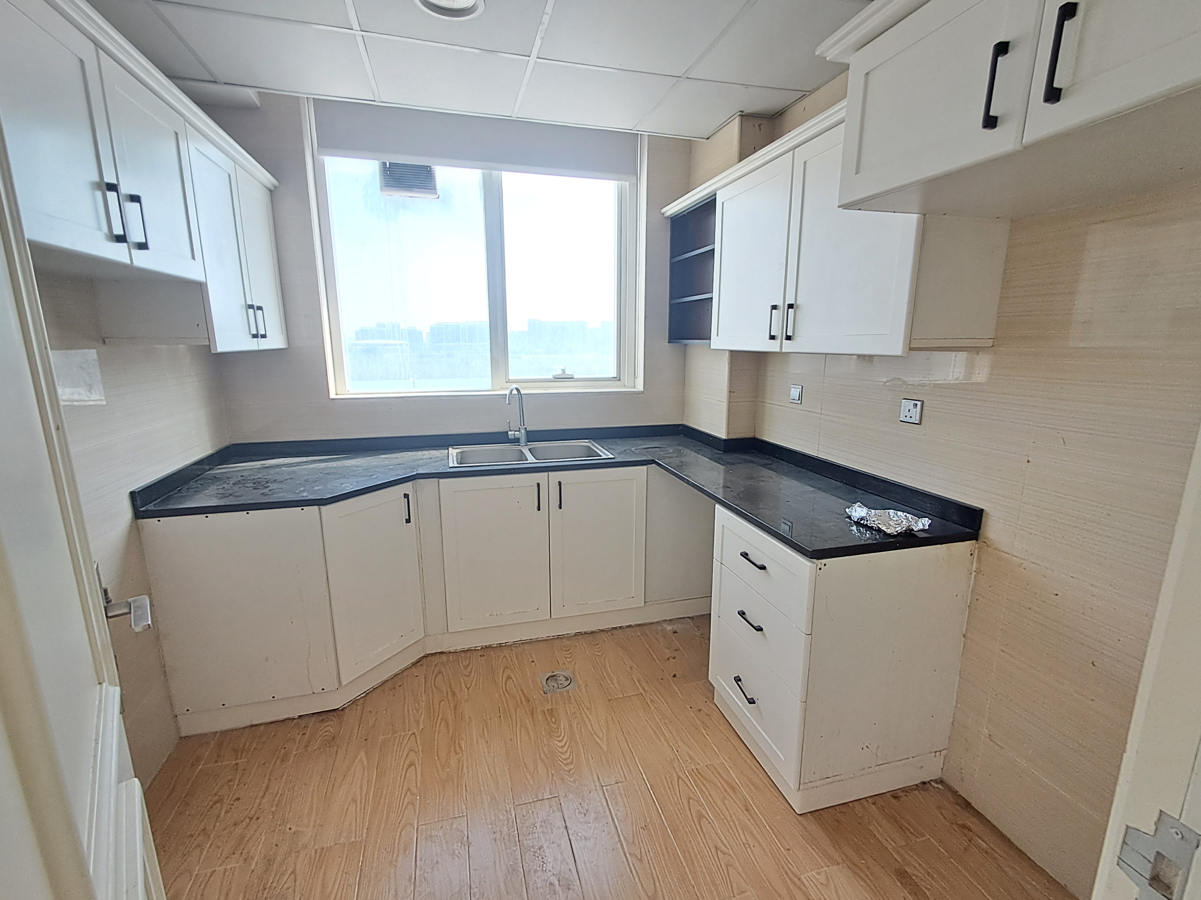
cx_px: 600
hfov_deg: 94.5
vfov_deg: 78.1
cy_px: 450
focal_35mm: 16
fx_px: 555
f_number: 2.2
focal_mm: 1.64
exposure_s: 1/50
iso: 80
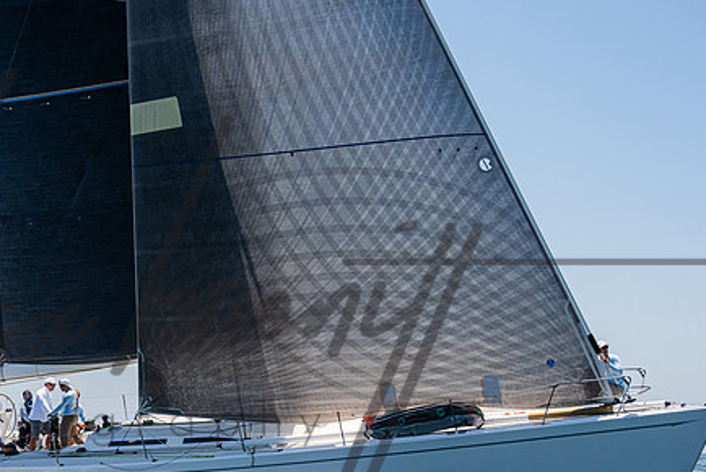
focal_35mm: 106
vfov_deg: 12.9
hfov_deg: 19.1
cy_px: 376
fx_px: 2080
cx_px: 130
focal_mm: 62
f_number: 8
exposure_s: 1/2500
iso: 500
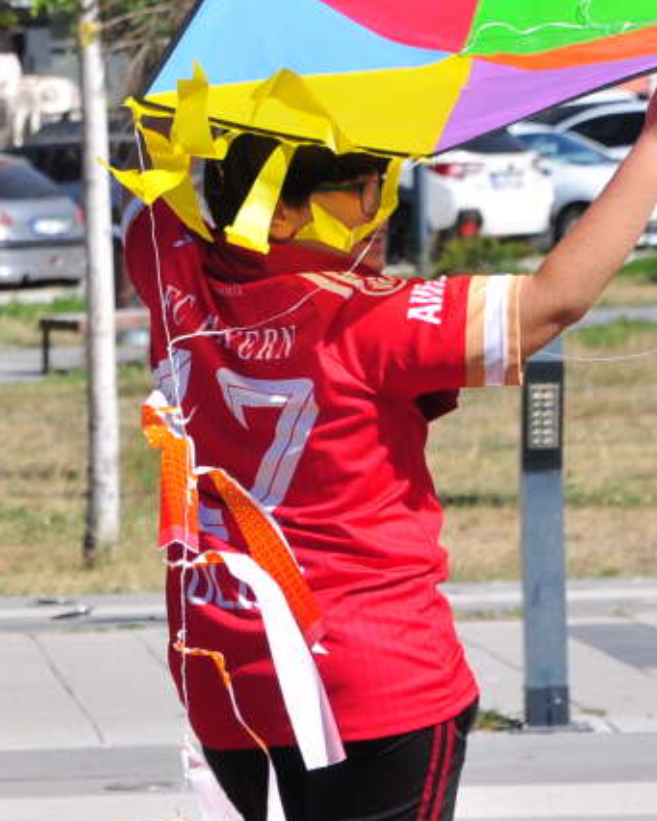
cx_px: 223
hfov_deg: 4.3
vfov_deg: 5.4
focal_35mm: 359
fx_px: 8733
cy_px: 110
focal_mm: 85
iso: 400
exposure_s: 1/1600
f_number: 10
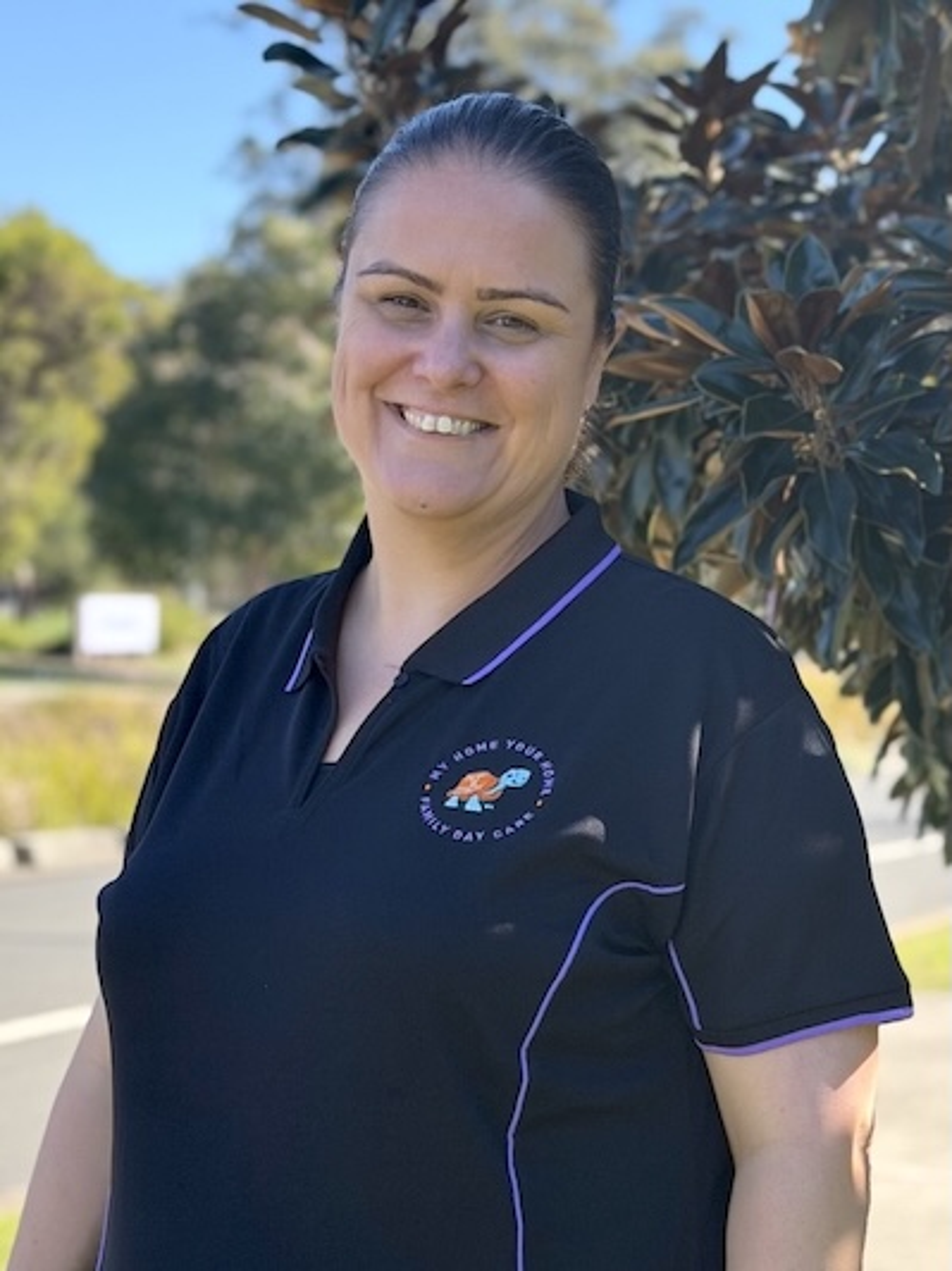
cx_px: 476
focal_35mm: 48
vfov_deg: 39.7
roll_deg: -3.1
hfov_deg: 30.2
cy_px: 636
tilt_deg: -5.7
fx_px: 1762
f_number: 1.78
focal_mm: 6.76
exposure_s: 1/1307
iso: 100
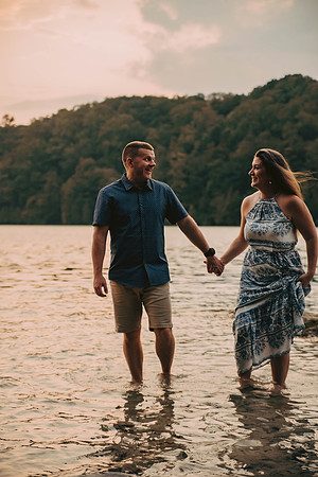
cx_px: 159
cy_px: 238
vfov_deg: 29.7
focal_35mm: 68
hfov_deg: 20.0
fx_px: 901
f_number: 2.8
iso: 2000
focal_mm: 68
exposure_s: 1/2500
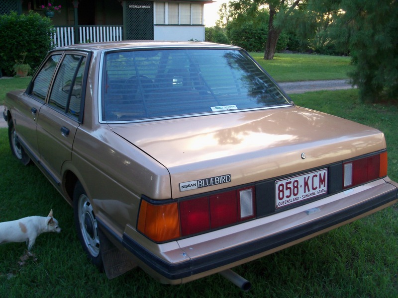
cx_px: 199
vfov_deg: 40.7
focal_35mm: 35
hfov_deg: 52.6
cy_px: 149
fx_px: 402
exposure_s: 1/40
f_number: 3
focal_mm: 6.3
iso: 64
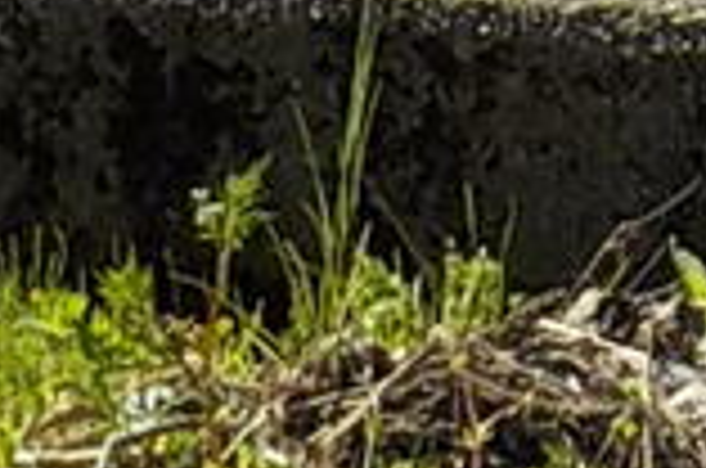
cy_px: -1215
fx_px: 4678
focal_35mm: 239
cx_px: 1138
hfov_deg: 8.4
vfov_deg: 5.2
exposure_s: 1/1250
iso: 125
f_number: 3.3
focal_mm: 4.1
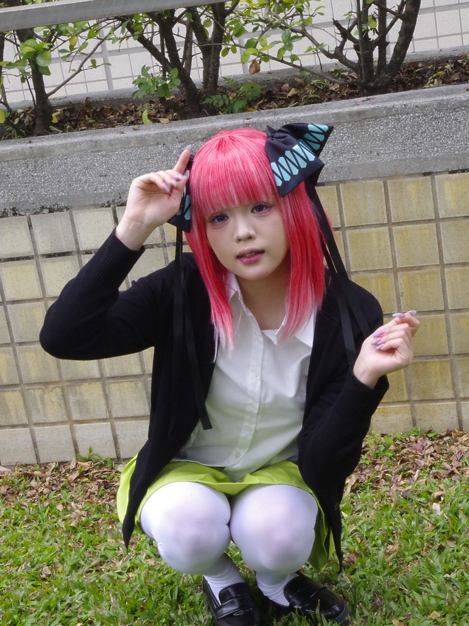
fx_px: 1481
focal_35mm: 82
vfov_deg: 23.8
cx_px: 235
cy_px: 346
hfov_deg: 18.0
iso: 2000
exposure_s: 1/30
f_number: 5.6
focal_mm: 50
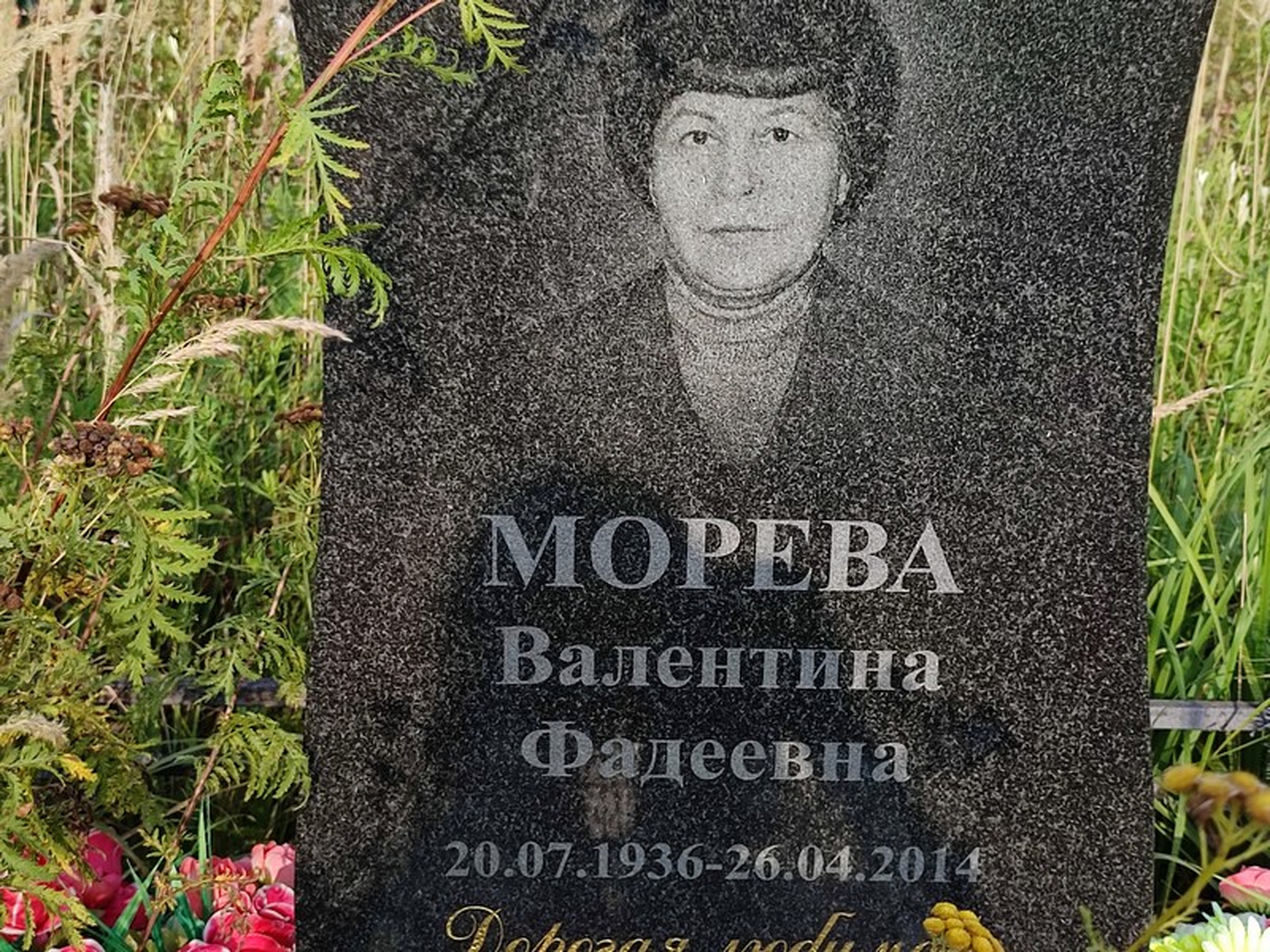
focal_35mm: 25
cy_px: 476
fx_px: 917
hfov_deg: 69.4
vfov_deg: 54.9
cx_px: 635
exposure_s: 1/306
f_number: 1.9
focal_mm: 6.04
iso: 50
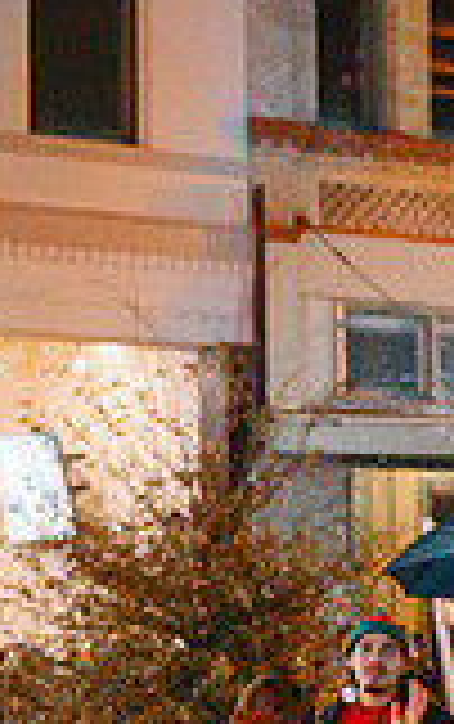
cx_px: 629
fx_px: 3613
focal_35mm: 183
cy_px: 706
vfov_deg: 11.3
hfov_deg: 7.1
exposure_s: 1/320
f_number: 2
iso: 5000
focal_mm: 50
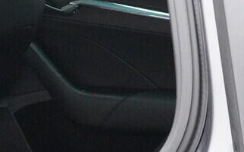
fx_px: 1090
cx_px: -193
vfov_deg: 7.9
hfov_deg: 11.8
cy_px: 180
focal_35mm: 164
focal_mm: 24
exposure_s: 1/100
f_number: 9
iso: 6400
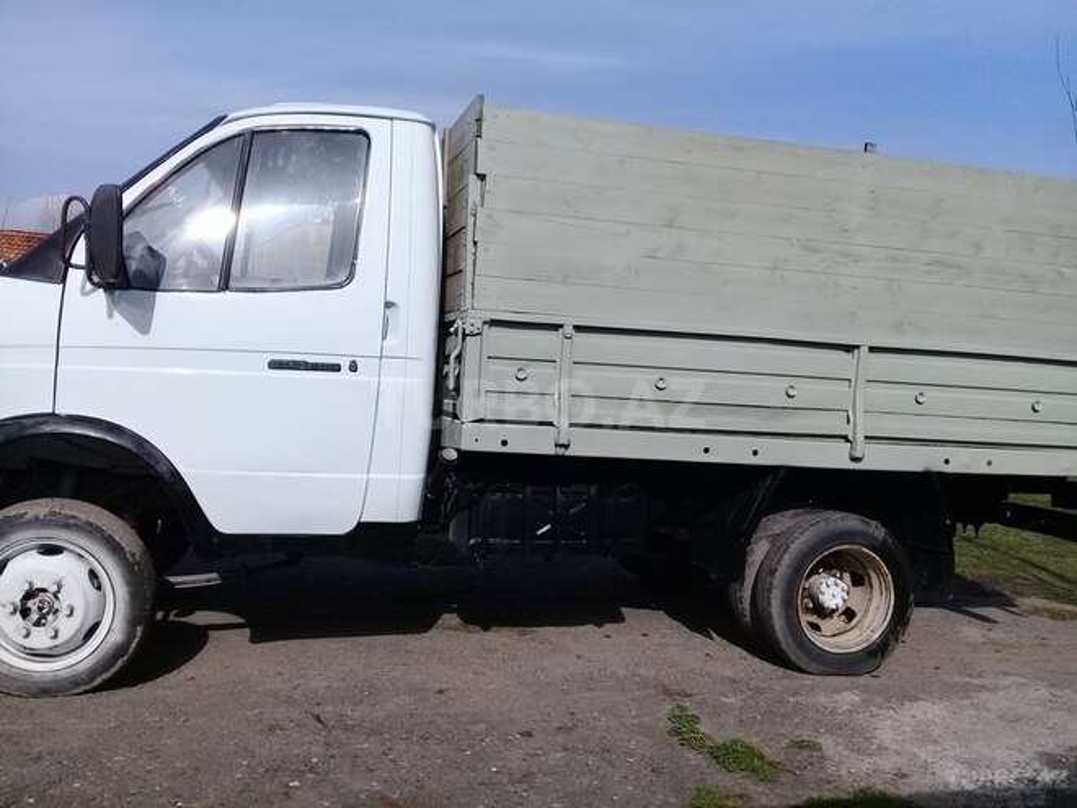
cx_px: 538
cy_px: 404
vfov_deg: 45.4
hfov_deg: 58.4
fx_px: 964
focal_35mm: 31
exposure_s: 1/2242
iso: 50
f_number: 2.2
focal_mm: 3.3
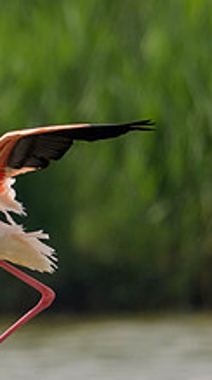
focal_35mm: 2653
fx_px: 26616
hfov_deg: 0.5
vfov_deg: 0.8
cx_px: -168
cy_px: 119
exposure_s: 1/5000
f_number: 2.8
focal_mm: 400
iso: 280
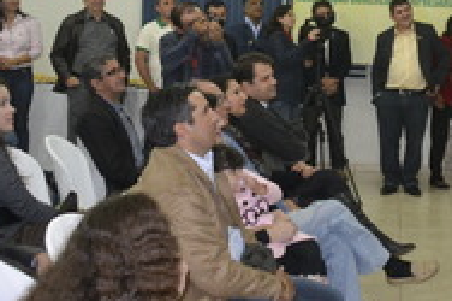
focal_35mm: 79
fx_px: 991
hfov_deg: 24.5
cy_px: 53
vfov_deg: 17.1
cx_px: 456
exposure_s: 1/60
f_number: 3.5
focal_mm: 20
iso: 1100
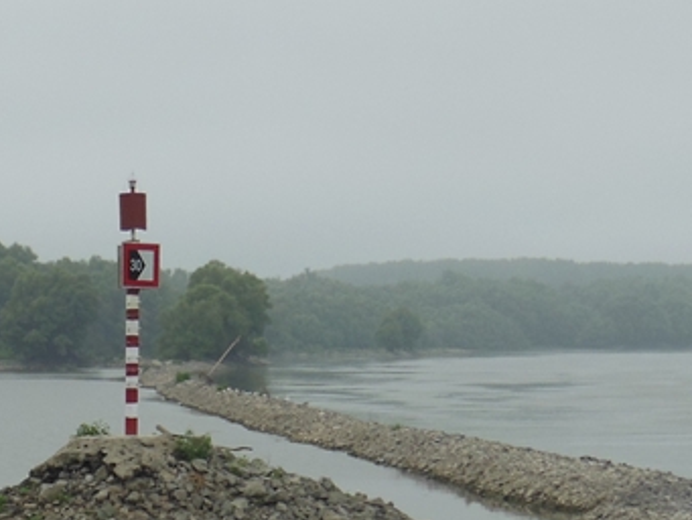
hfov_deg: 14.5
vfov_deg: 10.8
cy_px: 577
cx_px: 85
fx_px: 2700
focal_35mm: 135
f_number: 4.4
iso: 125
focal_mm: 8
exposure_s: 1/640
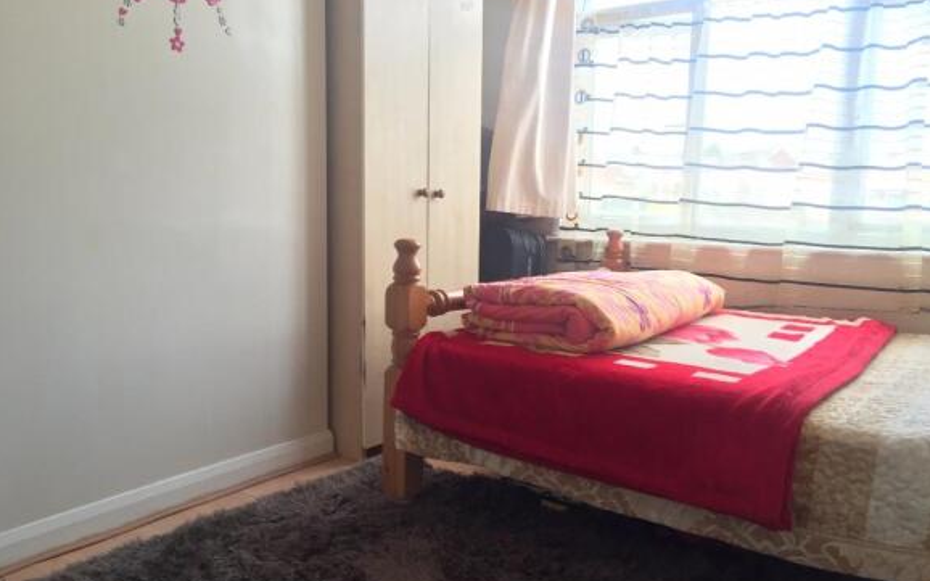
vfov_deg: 40.6
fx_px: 786
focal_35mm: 31
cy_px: 311
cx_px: 464
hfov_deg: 61.2
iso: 80
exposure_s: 1/33
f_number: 2.2
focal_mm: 4.15
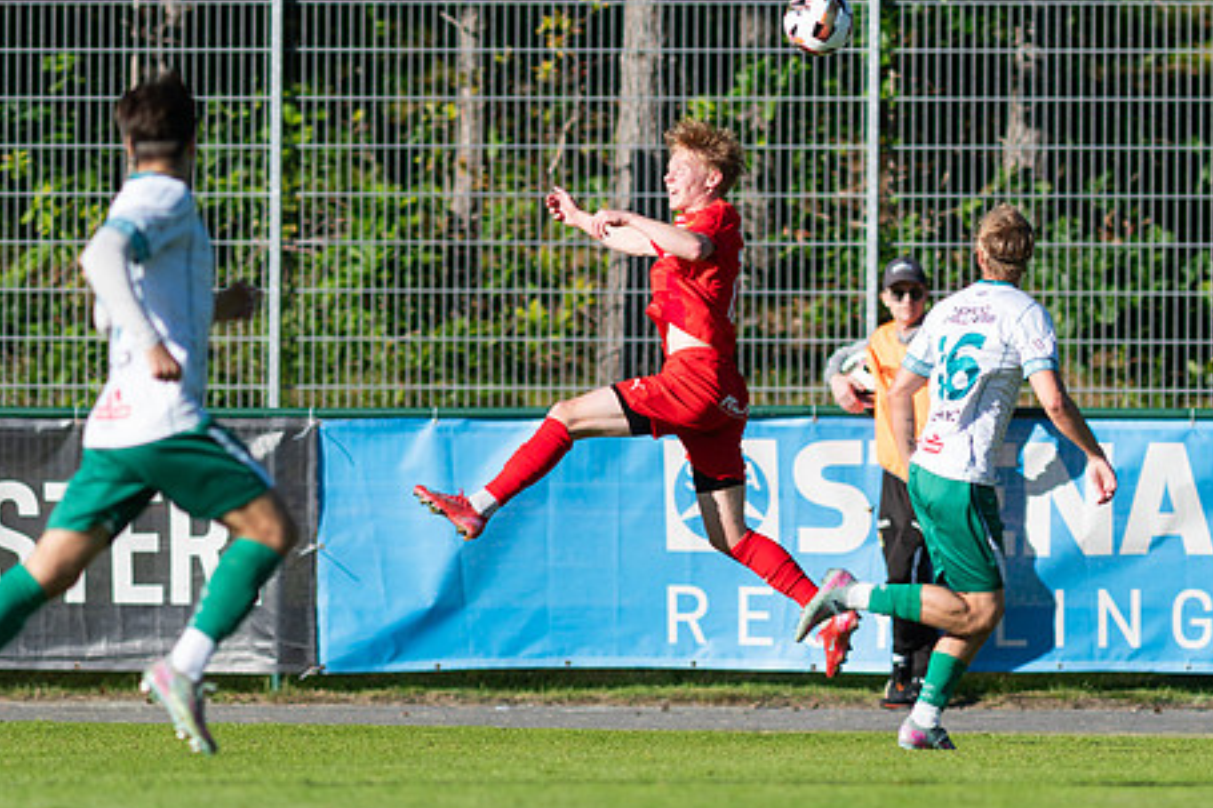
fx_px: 19568
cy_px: 401
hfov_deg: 3.6
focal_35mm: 581
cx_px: 698
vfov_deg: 2.4
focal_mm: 300
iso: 100
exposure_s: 1/1600
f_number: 3.2
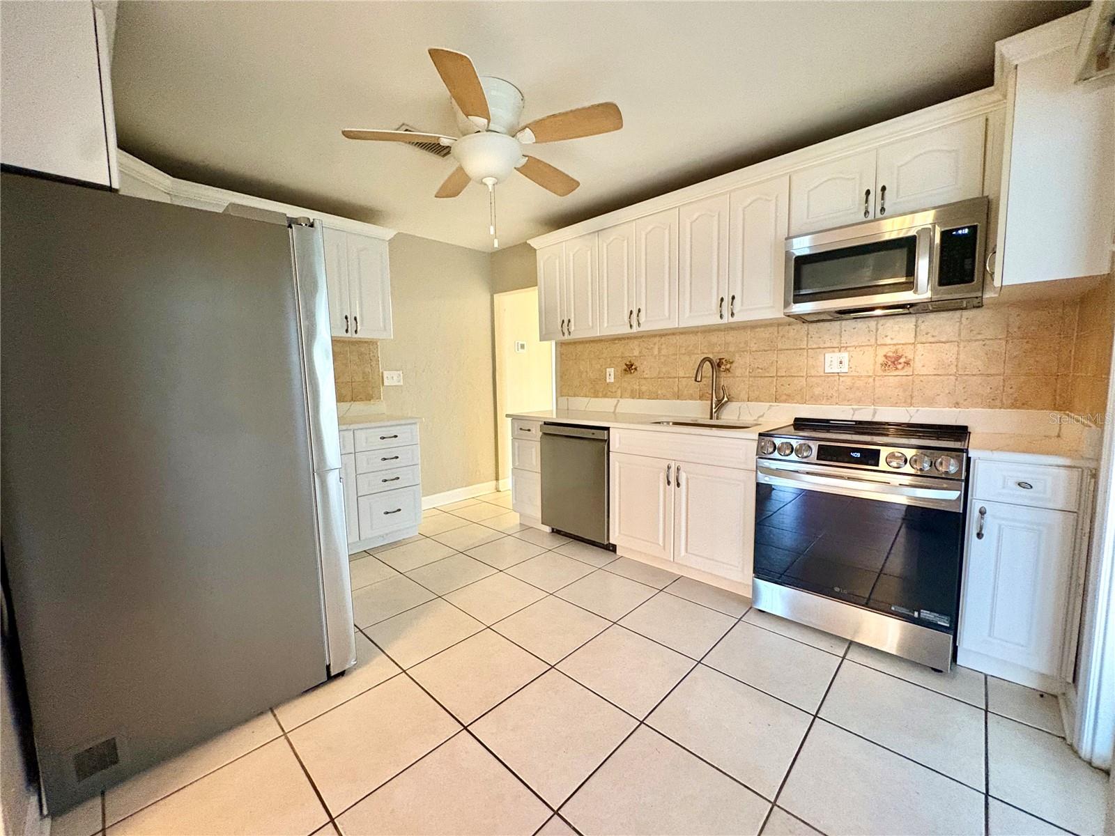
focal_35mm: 14
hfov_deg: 102.1
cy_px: 418
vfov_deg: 85.7
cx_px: 558
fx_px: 451
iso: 640
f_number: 2.2
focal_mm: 2.22
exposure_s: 1/40
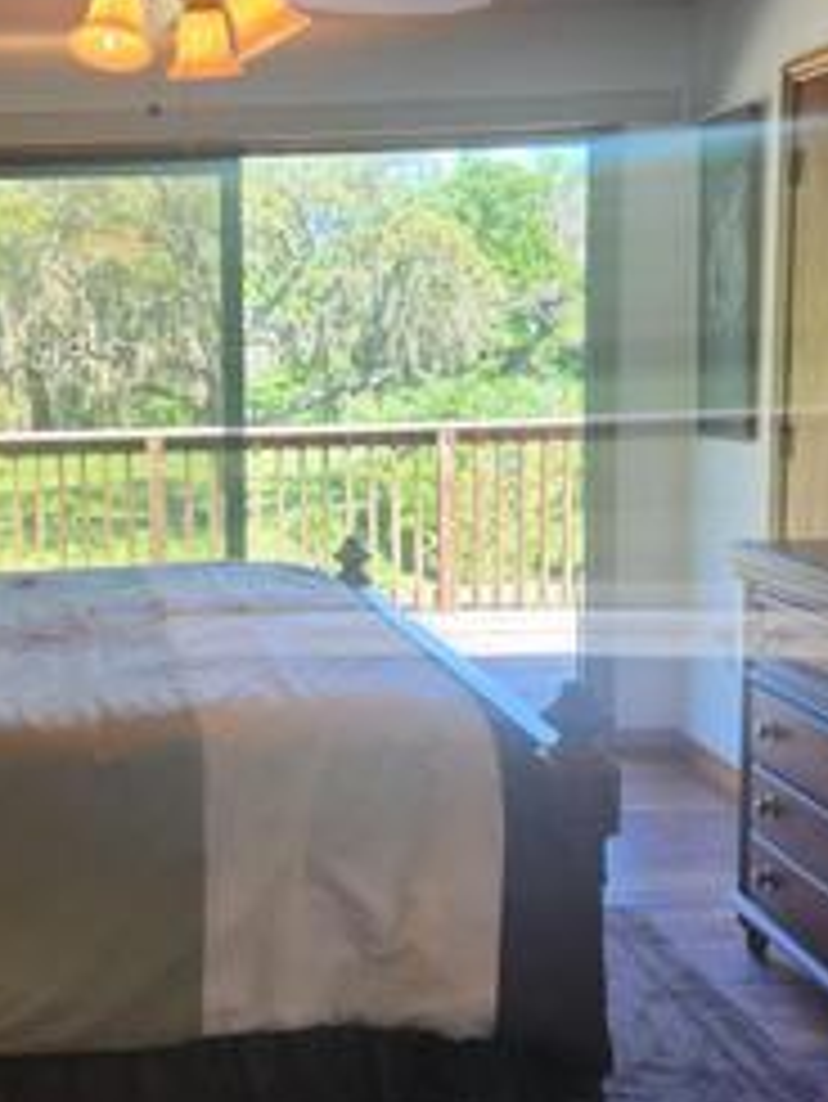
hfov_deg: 31.0
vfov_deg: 42.0
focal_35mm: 45
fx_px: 1434
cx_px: 112
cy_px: 481
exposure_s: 1/120
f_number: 1.8
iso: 50
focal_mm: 5.4
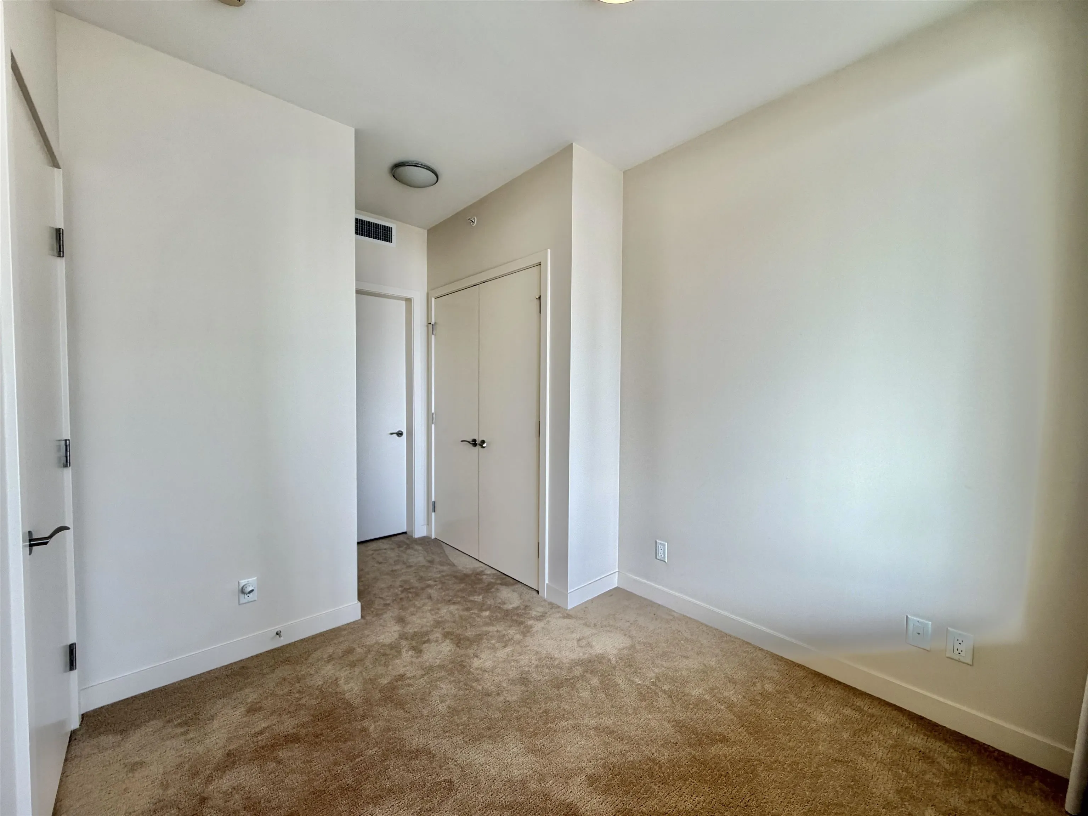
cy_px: 408
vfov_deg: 85.7
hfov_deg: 102.1
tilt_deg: -2.2
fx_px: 440
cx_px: 544
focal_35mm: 14
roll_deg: -0.2
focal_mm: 2.22
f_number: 2.2
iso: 160
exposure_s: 1/60
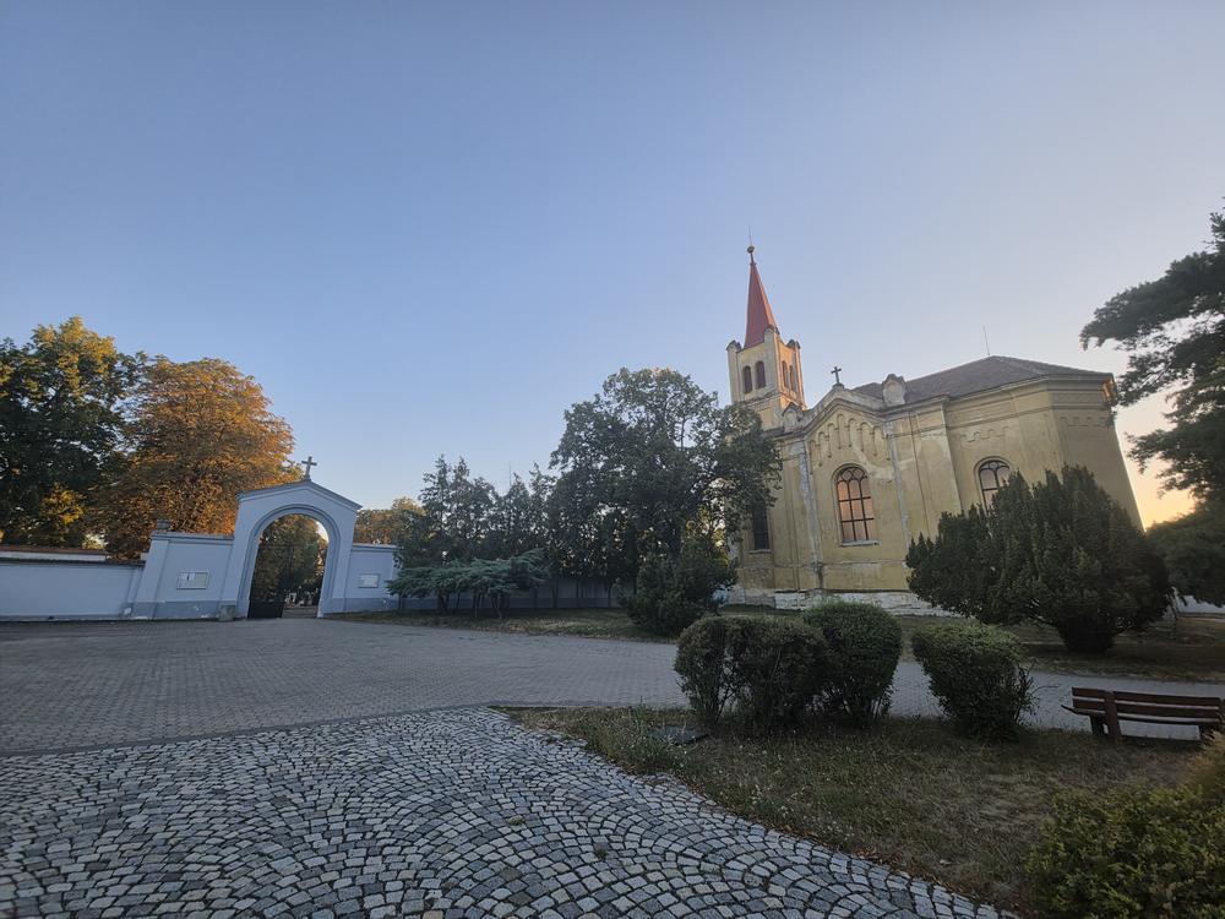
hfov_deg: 106.2
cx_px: 612
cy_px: 460
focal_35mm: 13
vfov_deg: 89.9
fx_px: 460
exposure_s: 1/280
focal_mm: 2.2
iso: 32
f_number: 1.9
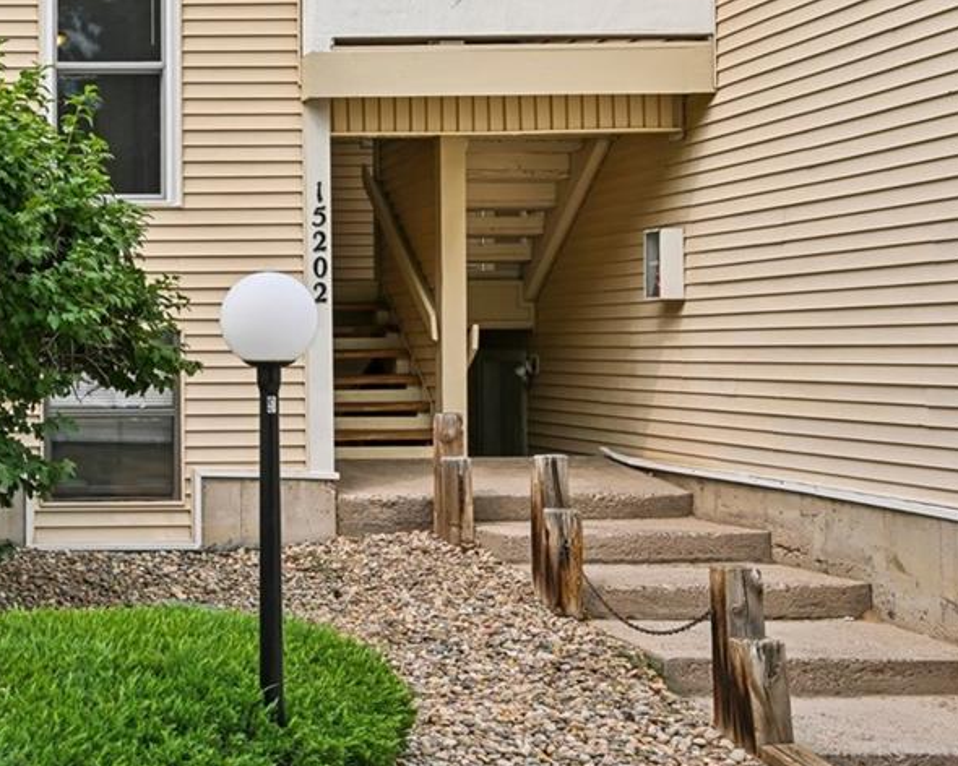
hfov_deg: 30.4
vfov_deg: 25.5
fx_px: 1588
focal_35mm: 56
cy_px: -44
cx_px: -71
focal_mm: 22
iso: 64
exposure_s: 1/50
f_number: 10
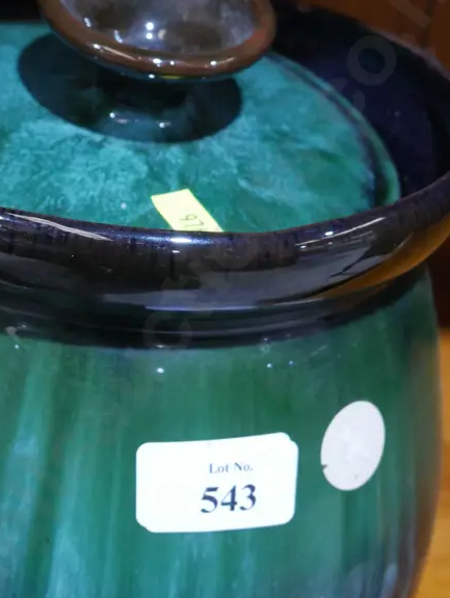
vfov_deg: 20.4
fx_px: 1662
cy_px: 368
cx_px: 140
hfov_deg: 15.4
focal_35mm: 96
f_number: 5.3
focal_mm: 27
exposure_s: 1/60
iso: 1600
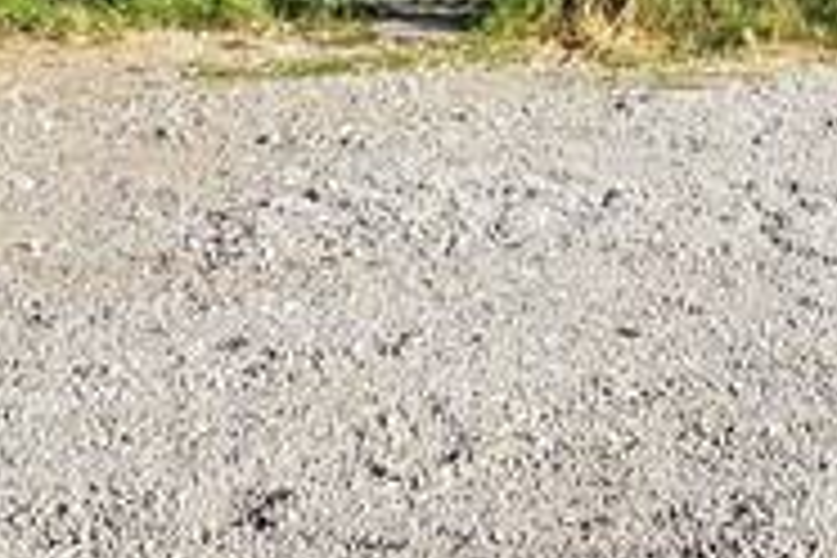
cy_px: -904
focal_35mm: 132
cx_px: 1210
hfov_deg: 14.6
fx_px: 3069
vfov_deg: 9.1
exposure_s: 1/769
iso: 12
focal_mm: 6.4
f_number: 1.8
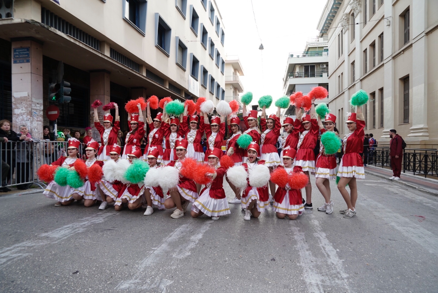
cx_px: 219
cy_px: 146
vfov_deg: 53.2
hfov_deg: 73.7
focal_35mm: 24
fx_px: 292
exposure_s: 1/100
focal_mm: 24
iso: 800
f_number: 7.1
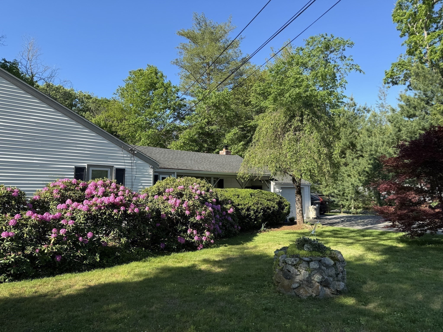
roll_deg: +0.1
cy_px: 166
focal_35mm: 24
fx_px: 307
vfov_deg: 56.8
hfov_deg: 71.6
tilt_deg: +3.6
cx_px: 222
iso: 80
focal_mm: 6.76
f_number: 1.78
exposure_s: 1/1597
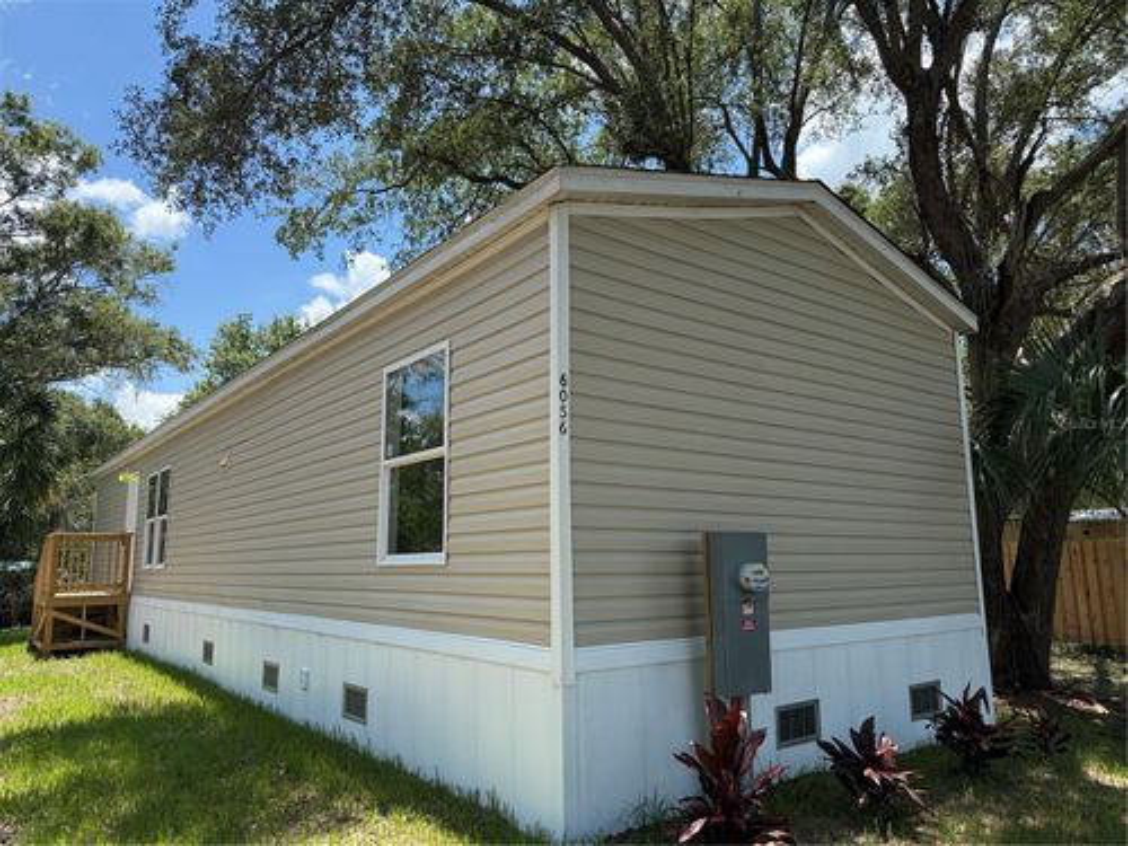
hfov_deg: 71.6
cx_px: 564
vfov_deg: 56.8
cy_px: 423
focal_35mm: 24
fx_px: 782
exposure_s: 1/2611
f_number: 1.78
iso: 100
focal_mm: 6.76
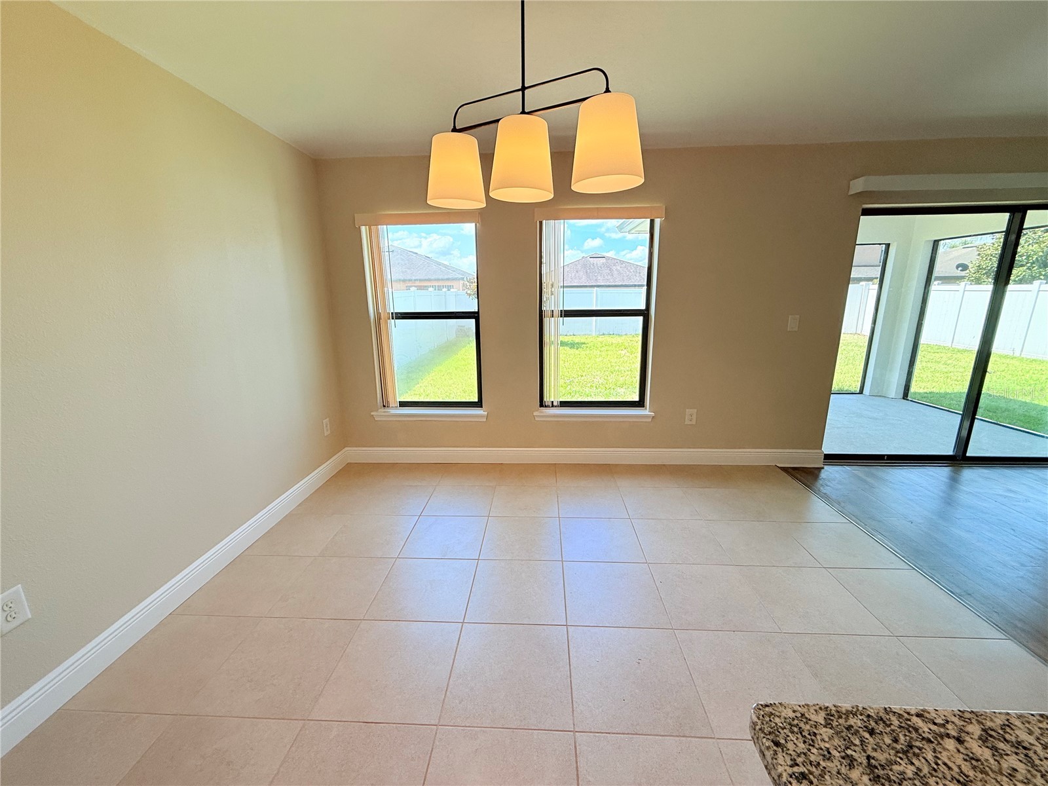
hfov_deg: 102.1
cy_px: 393
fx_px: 424
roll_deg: +1.0
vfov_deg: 85.7
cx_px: 524
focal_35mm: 14
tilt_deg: -12.6
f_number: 2.2
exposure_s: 1/205
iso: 50
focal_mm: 2.22
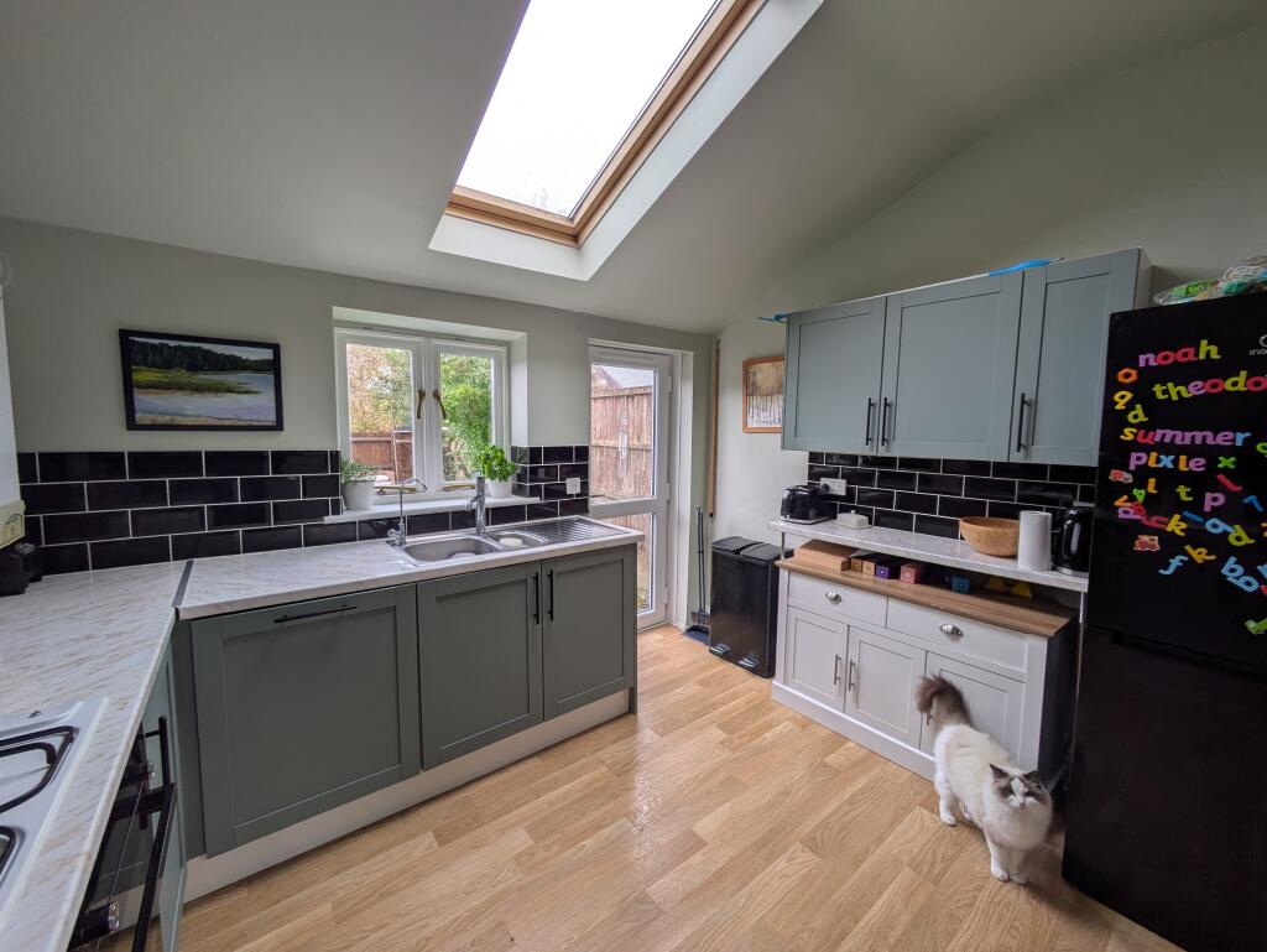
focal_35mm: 14
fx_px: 513
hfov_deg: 102.0
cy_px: 476
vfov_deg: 85.7
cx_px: 634
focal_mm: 1.83
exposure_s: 1/100
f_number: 2.2
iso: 45
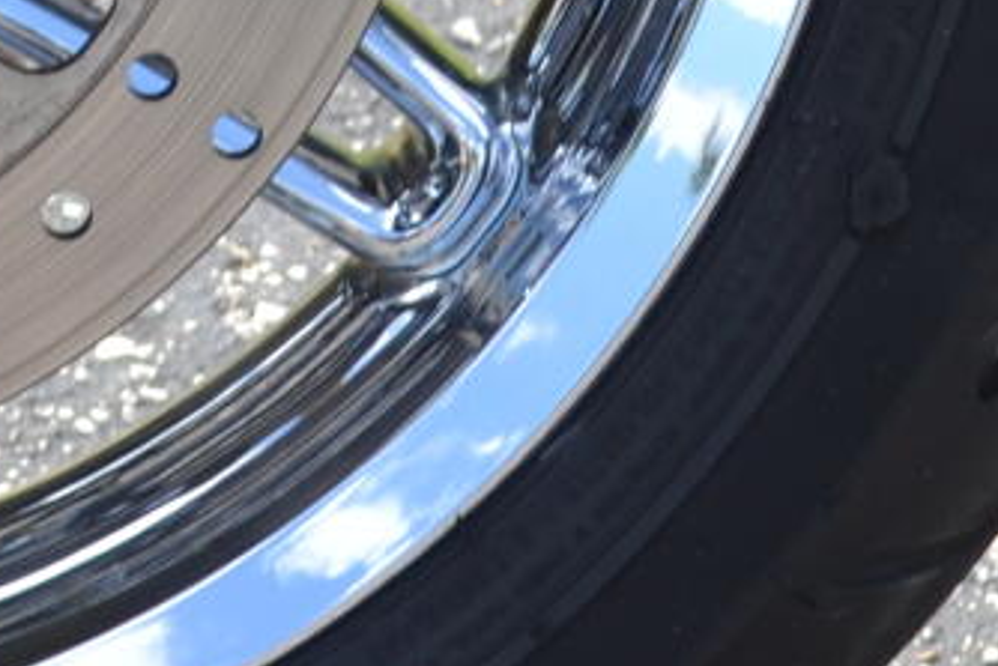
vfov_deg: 4.7
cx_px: -356
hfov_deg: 7.1
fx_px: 7959
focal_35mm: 287
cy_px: -679
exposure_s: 1/160
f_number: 6.3
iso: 100
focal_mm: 32
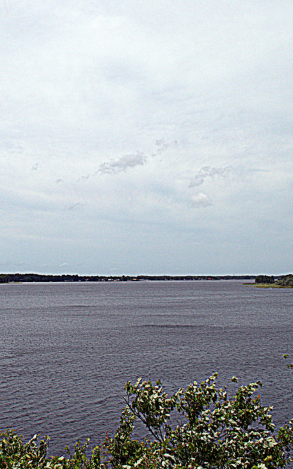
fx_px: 575
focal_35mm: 45
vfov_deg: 44.4
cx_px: -6
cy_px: 232
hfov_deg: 26.9
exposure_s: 1/2000
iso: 400
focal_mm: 18
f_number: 7.1
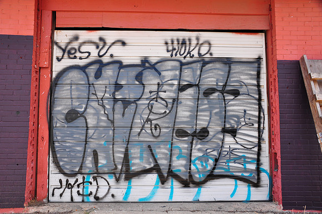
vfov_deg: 43.5
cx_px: 161
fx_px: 268
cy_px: 107
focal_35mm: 30
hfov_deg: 62.0
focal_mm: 20
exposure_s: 1/125
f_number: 9
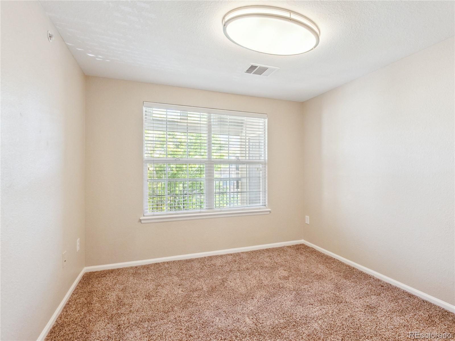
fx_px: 210
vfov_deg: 78.1
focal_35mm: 16
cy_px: 170
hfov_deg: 94.5
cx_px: 228
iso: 400
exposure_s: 1/125
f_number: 4
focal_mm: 8
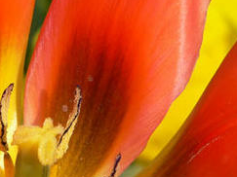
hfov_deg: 6.8
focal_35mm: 289
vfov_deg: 5.1
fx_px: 1978
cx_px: 34
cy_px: 126
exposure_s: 1/500
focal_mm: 21.1
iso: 80
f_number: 4.6
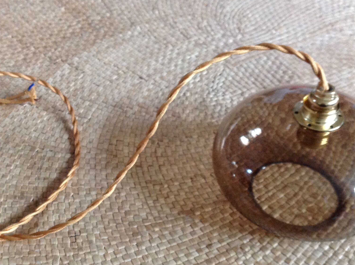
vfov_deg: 24.3
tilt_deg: -44.5
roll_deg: -0.5
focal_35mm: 60
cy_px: 159
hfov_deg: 32.1
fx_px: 614
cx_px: 136
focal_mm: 4.28
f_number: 2.4
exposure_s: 1/15
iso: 250
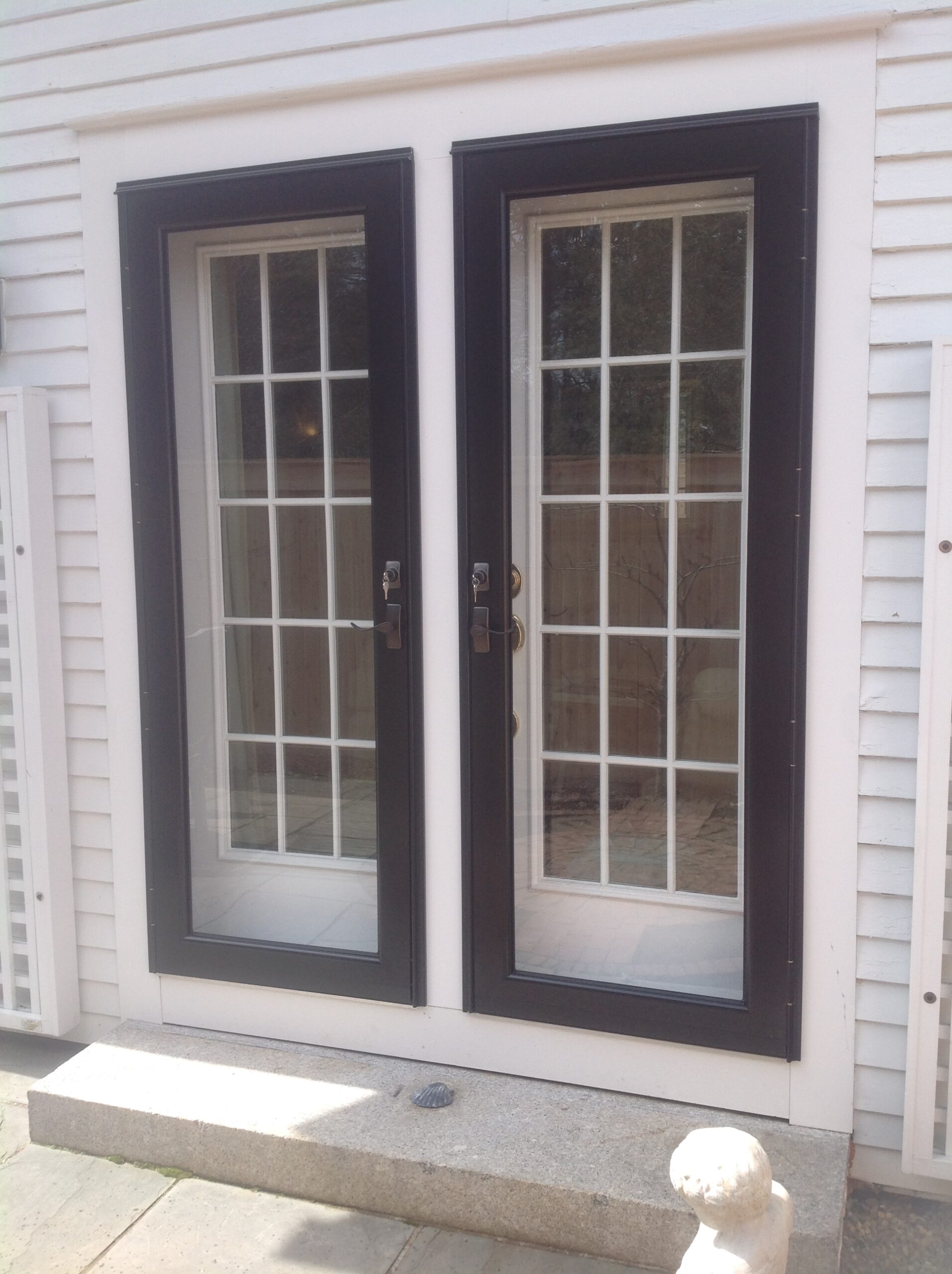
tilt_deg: -8.5
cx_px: 476
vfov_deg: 52.7
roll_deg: +0.5
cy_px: 637
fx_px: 1287
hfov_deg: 40.6
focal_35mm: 35
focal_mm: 4.28
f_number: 2.4
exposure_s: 1/570
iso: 50
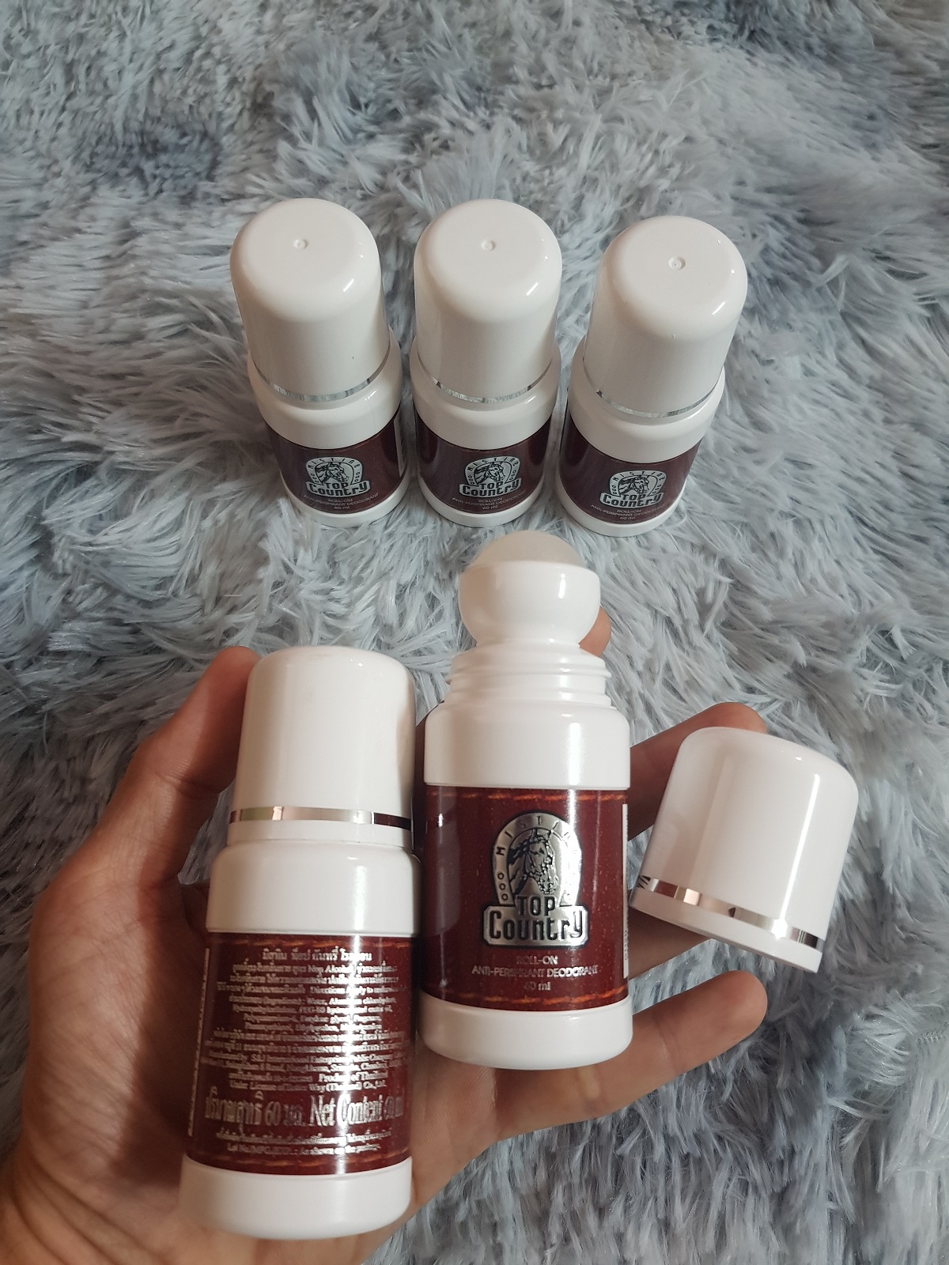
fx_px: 950
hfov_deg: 53.1
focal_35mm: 26
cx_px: 474
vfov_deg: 67.3
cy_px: 632
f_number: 1.7
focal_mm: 4.3
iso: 250
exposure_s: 1/25
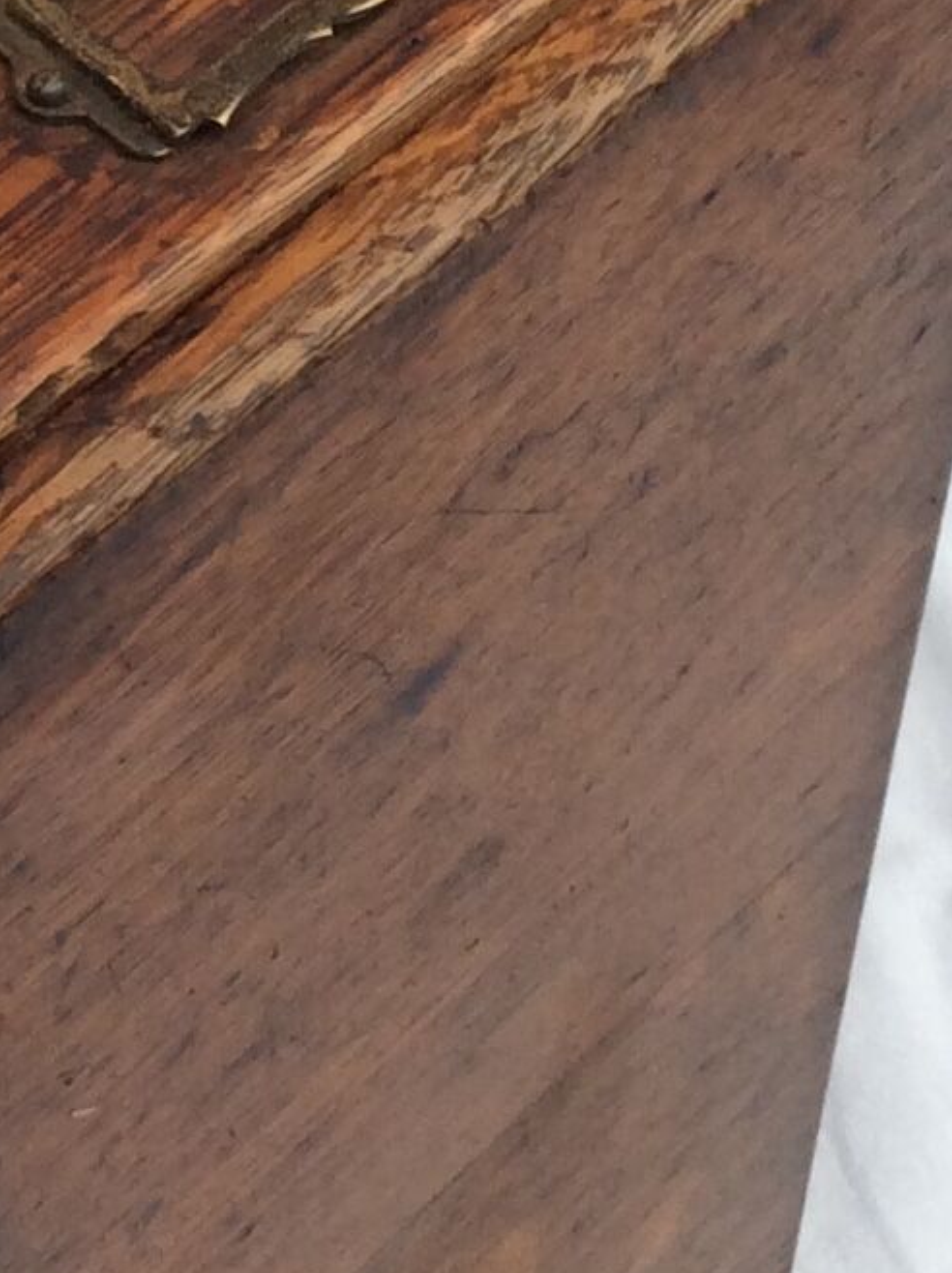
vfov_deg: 15.6
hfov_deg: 11.7
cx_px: 226
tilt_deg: -54.9
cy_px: 397
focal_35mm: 126
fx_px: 4629
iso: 32
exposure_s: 1/103
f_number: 2.4
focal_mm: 3.3
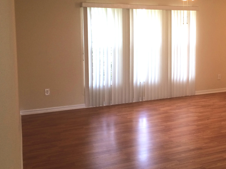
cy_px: 59
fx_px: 287
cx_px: 162
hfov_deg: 42.0
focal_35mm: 44
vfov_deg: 32.7
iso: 32
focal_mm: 4.15
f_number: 2.2
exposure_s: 1/40
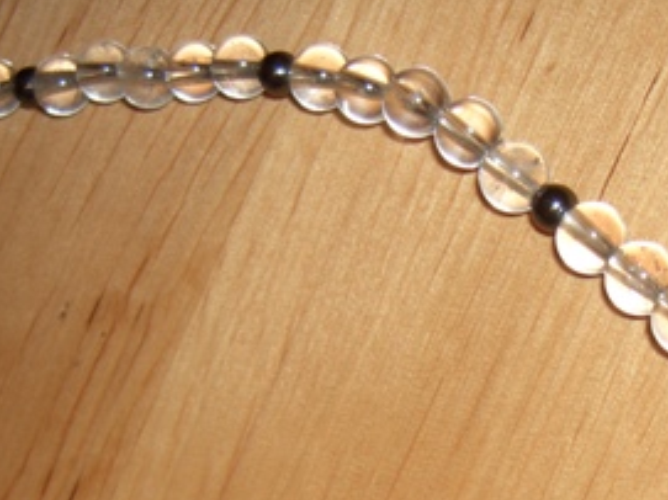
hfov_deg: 21.2
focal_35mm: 92
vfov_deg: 15.6
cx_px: 449
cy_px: 567
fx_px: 1775
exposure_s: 1/60
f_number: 2.8
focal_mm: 8
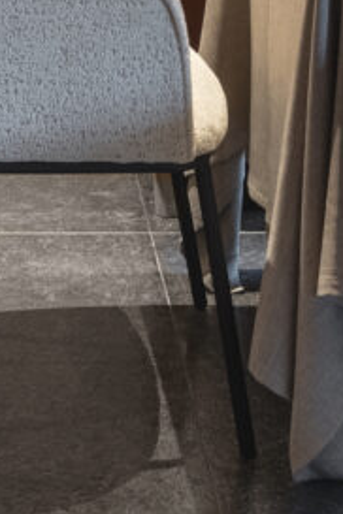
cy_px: -444
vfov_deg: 13.2
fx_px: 1986
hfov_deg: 9.8
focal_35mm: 139
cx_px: -14
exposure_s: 1/8
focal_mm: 25
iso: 200
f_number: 8
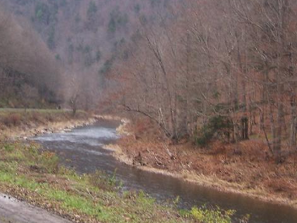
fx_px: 712
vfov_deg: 17.7
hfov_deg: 23.3
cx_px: 75
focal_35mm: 83
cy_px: 62
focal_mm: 6.3
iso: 100
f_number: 2.8
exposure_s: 1/160
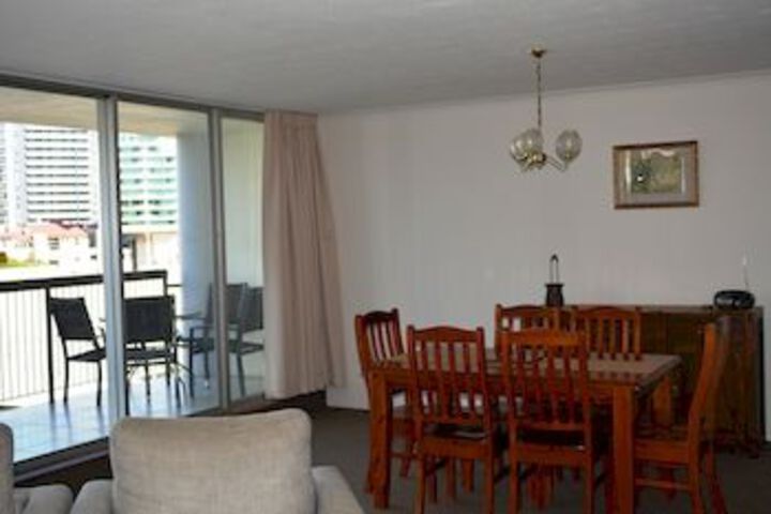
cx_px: 386
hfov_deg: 45.0
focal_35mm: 44
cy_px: 257
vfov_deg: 30.8
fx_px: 932
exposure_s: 1/200
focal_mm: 29
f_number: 5
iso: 100
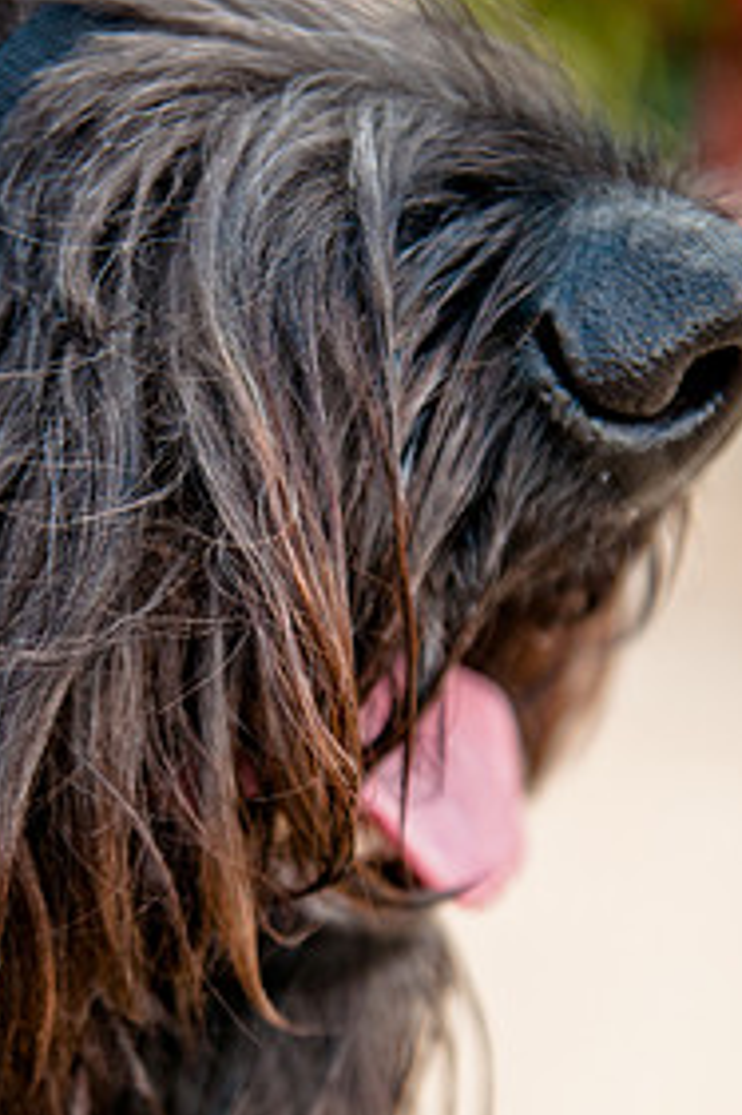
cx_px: 252
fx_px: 3714
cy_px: 833
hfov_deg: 11.4
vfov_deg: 17.0
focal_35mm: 120
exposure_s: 1/400
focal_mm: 50
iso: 400
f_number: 3.2
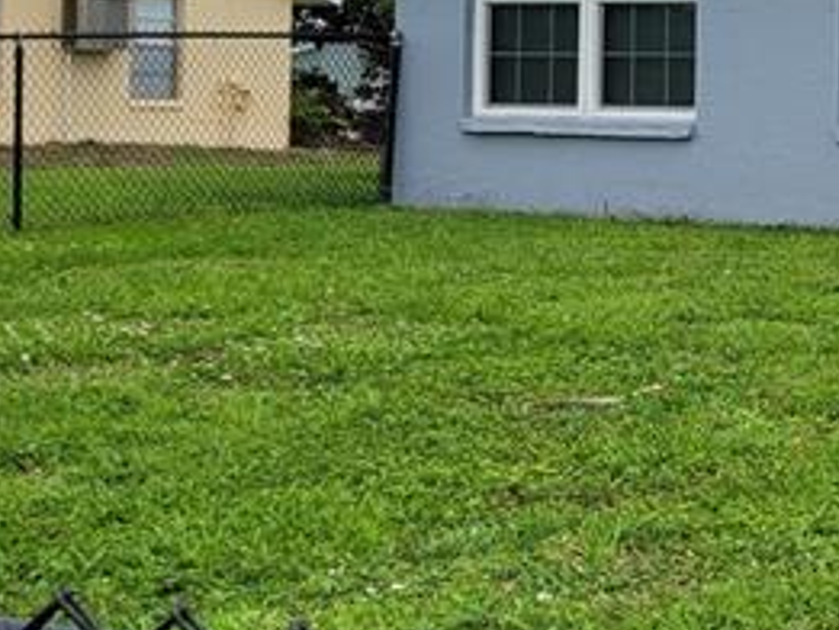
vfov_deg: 14.4
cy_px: 116
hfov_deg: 17.6
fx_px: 2473
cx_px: 1202
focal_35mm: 102
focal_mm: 5.4
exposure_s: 1/3084
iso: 40
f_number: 1.8
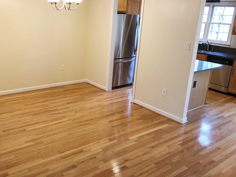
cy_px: 85
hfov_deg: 52.4
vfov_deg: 40.7
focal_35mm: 35
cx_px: 99
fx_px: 239
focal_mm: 4
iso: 40
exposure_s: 1/24
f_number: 1.8
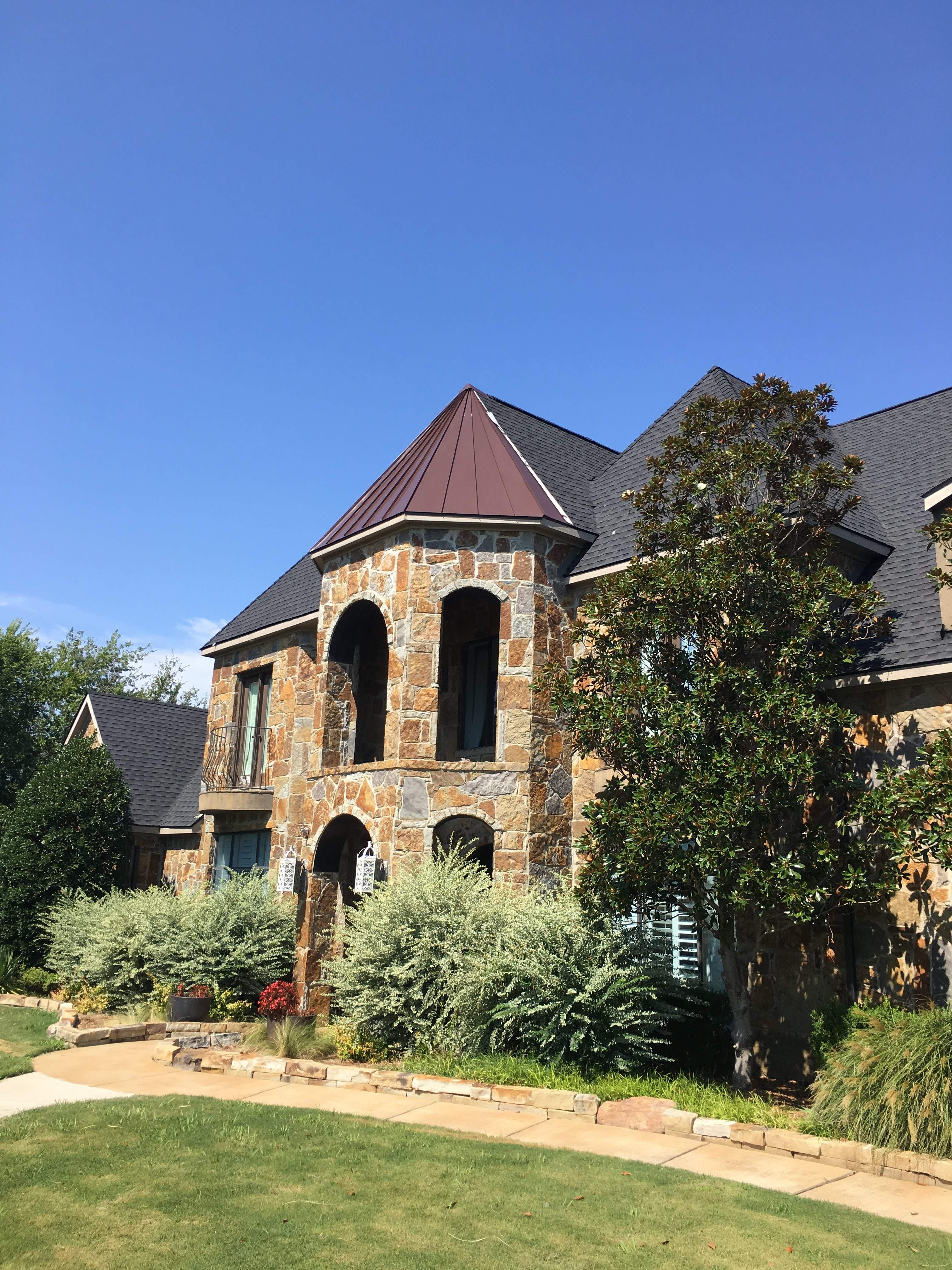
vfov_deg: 61.7
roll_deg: -0.8
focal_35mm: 29
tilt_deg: +15.0
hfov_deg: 48.2
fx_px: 1063
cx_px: 476
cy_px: 635
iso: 25
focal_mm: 4.15
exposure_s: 1/1068
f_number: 2.2
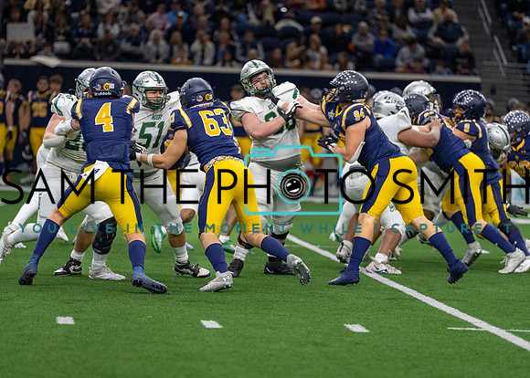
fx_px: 3154
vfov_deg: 6.9
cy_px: 189
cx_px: 265
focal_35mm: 210
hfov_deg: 9.6
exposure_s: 1/1000
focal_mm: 200
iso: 2000
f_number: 2.8
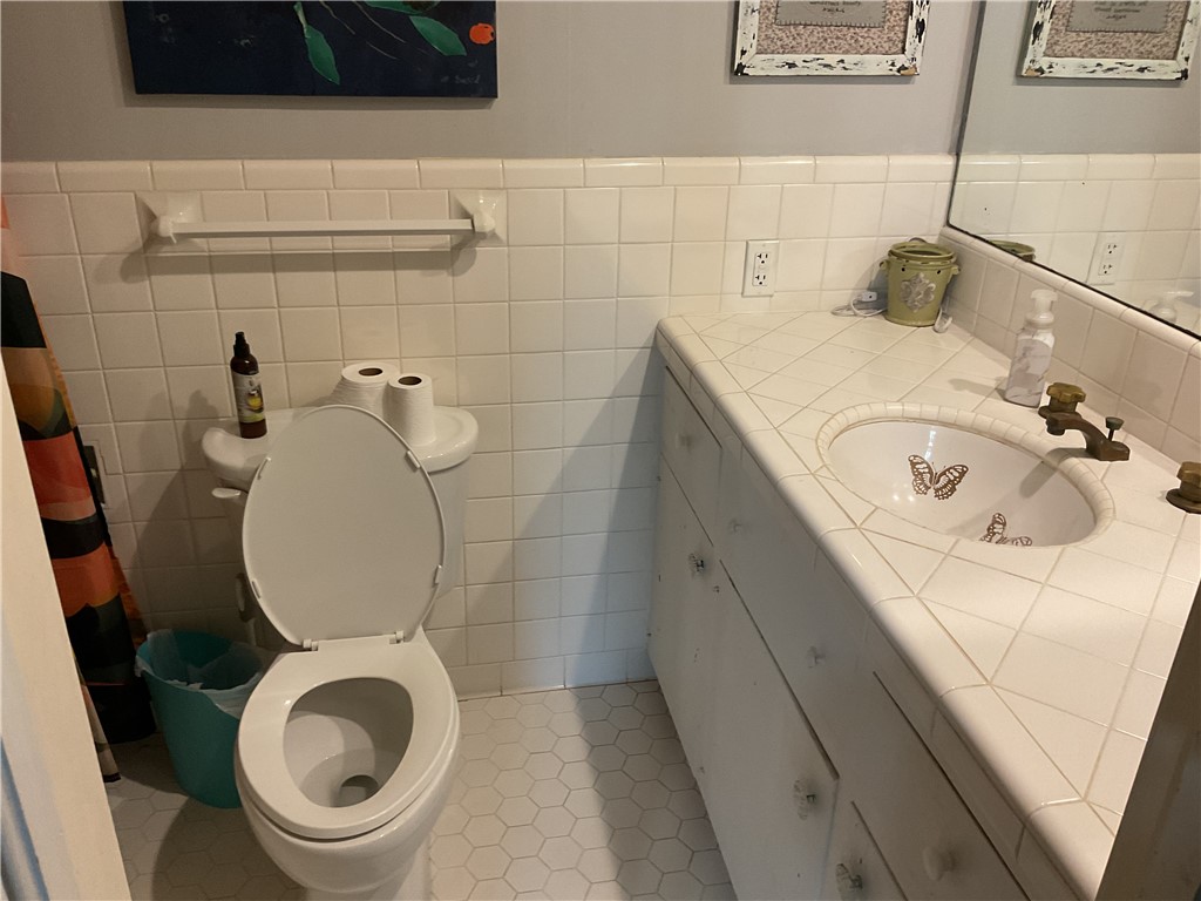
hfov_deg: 61.7
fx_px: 1006
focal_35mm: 29
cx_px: 600
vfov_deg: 48.2
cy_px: 450
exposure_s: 1/60
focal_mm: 3
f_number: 1.8
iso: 125
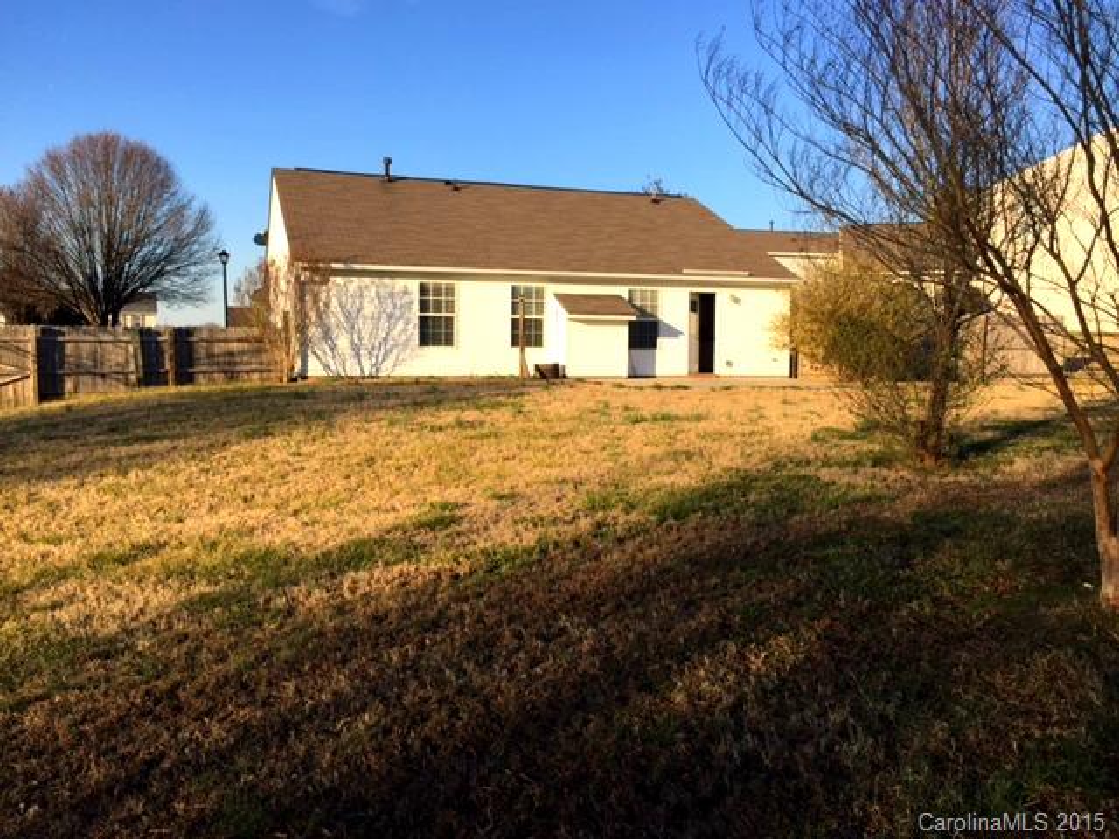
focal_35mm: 29
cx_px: 560
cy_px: 420
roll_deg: -0.5
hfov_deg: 61.7
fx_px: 937
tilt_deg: -3.6
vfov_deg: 48.2
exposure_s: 1/1319
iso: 32
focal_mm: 4.15
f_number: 2.2
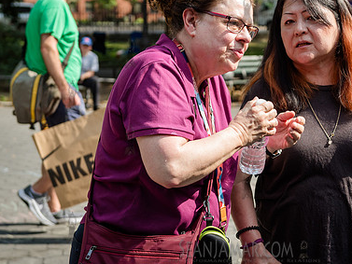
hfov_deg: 21.7
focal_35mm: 90
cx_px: 206
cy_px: 125
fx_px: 915
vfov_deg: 16.4
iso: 250
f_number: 3.5
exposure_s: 1/800
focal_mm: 52
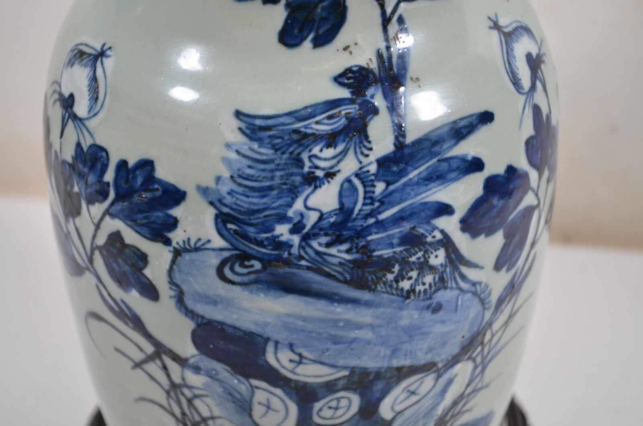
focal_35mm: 82
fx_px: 1471
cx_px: 322
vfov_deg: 16.5
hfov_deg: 24.7
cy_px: 213
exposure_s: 1/40
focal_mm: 55
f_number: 5.6
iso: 100
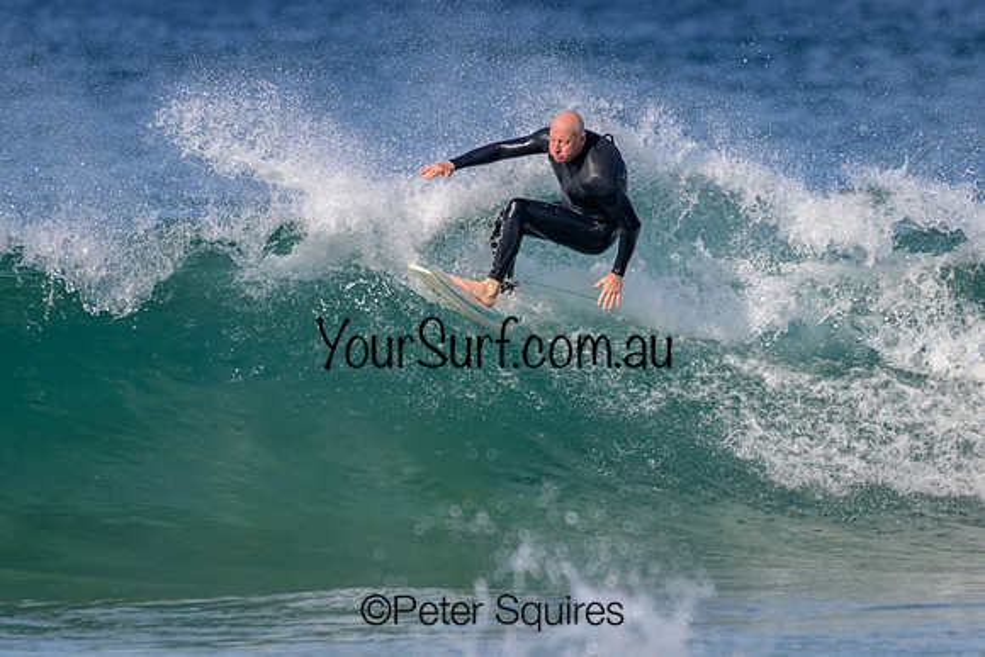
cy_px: 328
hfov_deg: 2.1
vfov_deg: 1.4
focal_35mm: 1000
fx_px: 27366
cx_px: 492
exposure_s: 1/2000
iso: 1250
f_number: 11
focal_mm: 1000
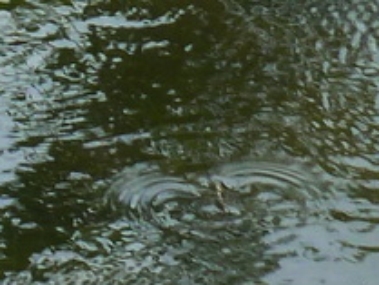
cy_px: -581
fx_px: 5280
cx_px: -936
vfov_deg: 3.0
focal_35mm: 482
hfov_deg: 3.9
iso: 80
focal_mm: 10.3
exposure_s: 1/160
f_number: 4
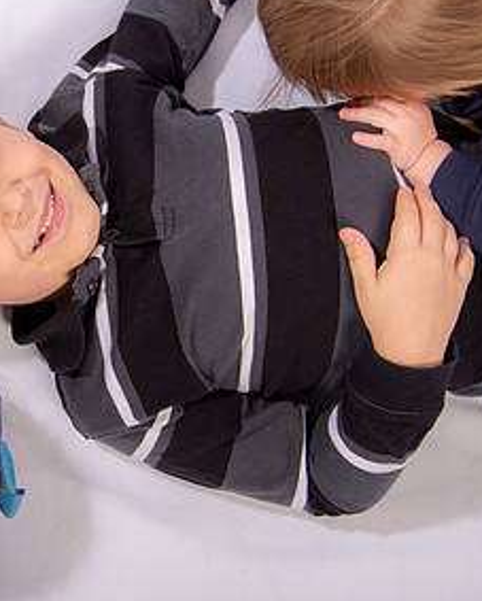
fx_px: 1300
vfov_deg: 26.0
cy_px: 284
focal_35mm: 73
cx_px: 36
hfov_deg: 20.5
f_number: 4.5
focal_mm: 38
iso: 125
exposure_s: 1/160
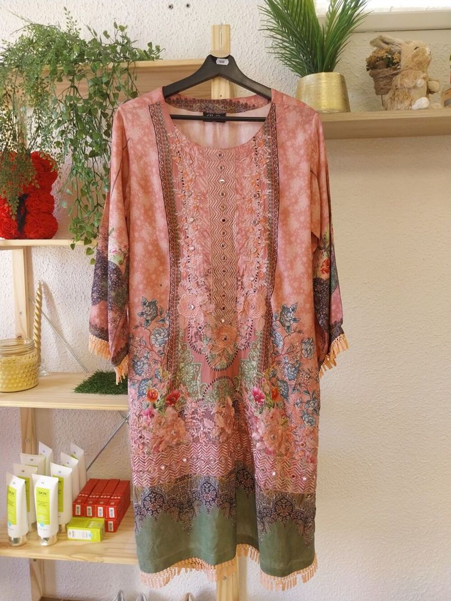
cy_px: 300
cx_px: 226
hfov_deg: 53.1
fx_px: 452
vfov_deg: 67.3
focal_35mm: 26
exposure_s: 1/50
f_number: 1.8
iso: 80
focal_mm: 4
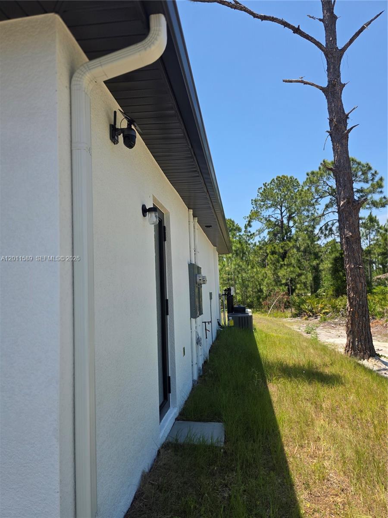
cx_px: 194
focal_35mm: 23
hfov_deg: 58.9
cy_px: 259
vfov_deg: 73.9
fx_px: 344
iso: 80
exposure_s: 1/4057
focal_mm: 6.3
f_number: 1.7
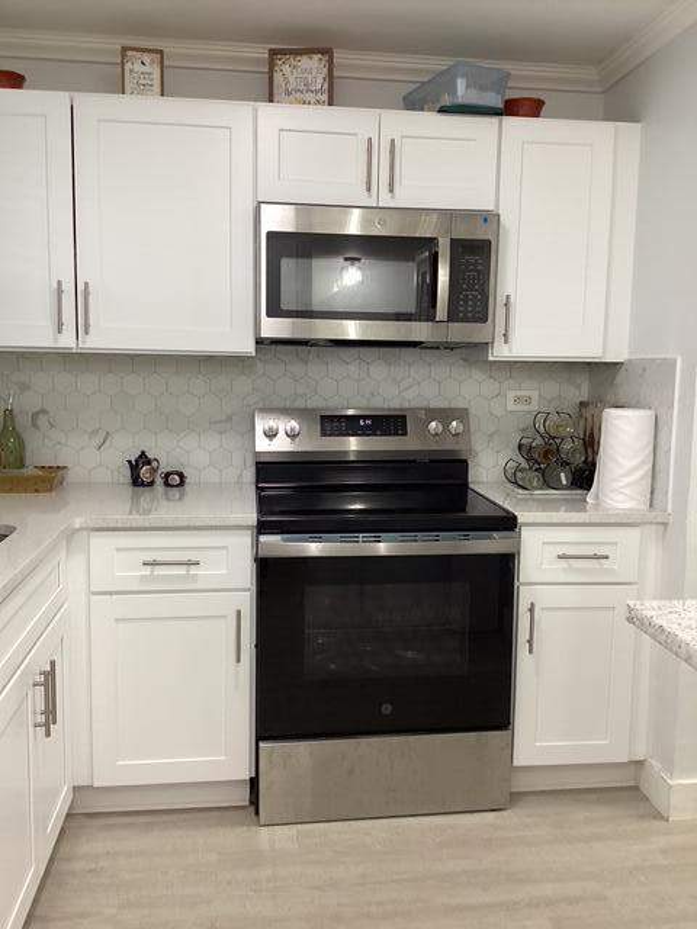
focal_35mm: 31
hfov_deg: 45.4
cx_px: 348
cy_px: 464
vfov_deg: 58.4
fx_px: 832
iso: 200
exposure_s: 1/60
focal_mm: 3.3
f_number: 2.4
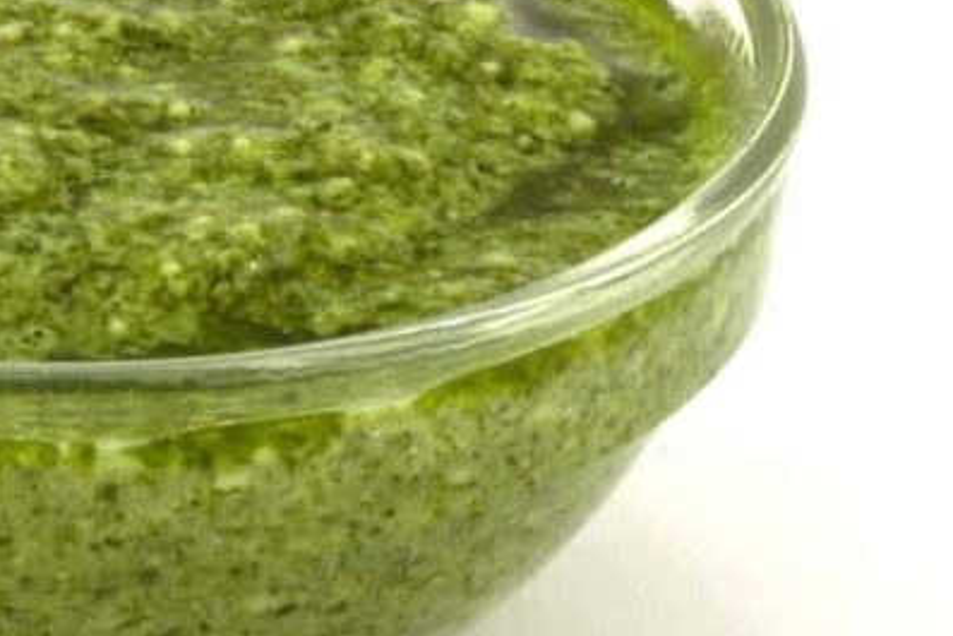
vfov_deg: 4.3
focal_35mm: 317
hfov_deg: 6.5
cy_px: 281
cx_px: 34
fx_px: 8394
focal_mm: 105
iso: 100
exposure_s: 1/1.67
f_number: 36
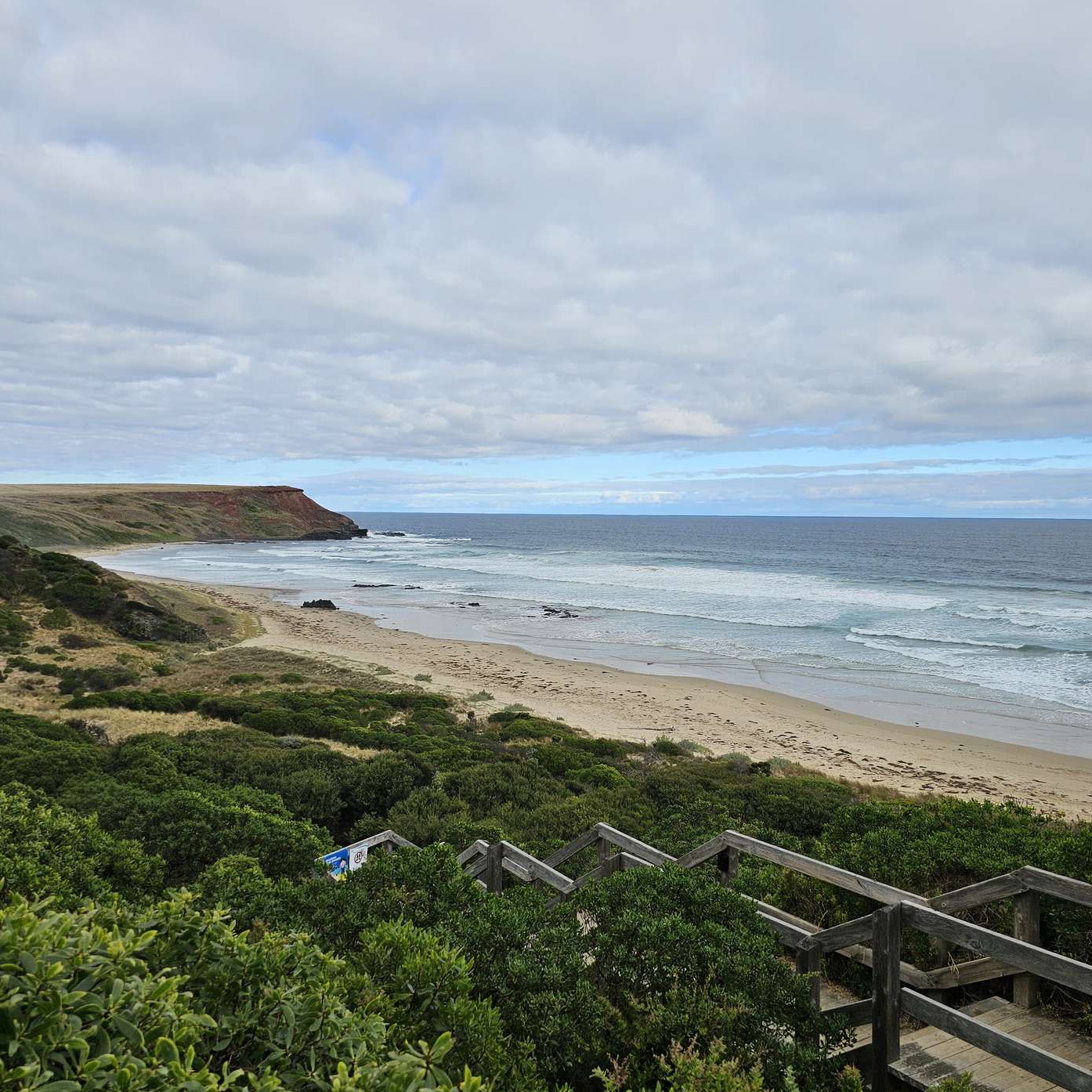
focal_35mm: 28
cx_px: 577
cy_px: 551
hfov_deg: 57.3
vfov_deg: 57.3
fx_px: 999
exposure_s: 1/922
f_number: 1.7
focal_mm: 6.3
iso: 10
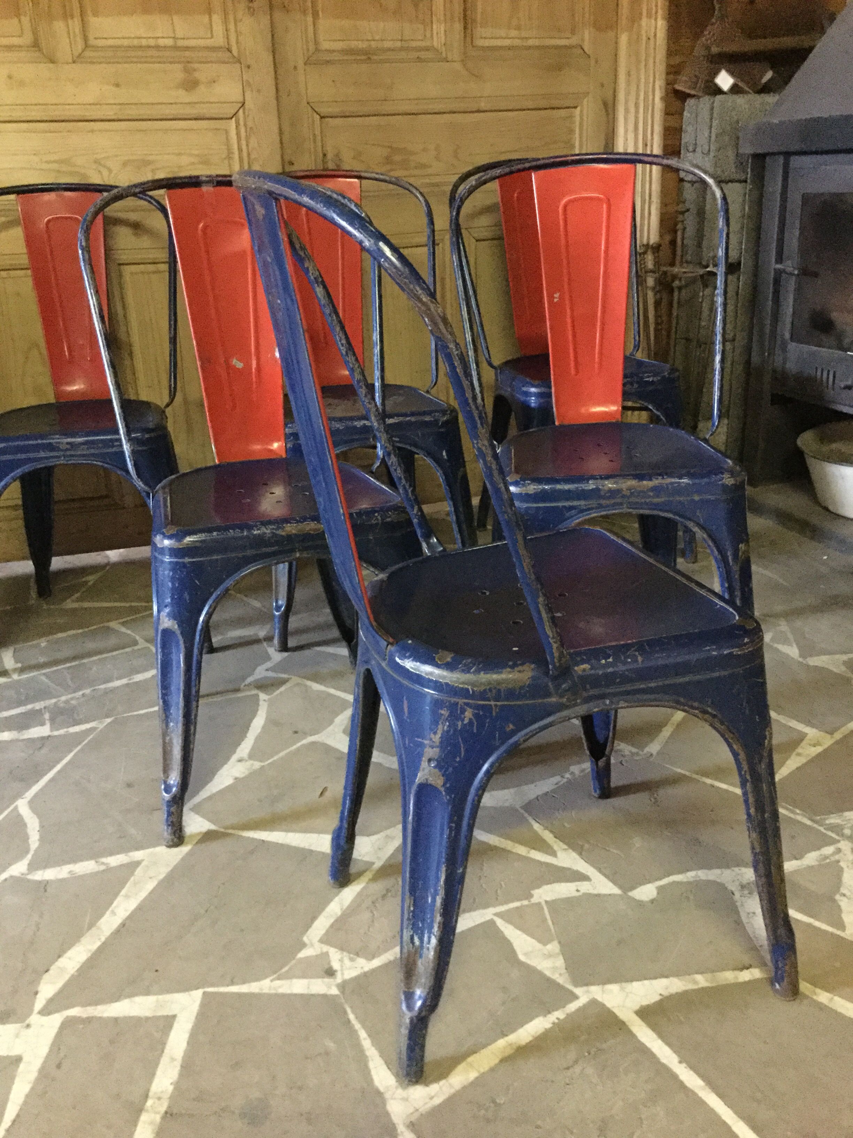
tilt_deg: -20.1
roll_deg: +3.9
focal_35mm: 31
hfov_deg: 45.4
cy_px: 569
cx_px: 426
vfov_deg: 58.4
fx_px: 1019
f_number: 2.4
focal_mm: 3.3
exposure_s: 1/17
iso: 800
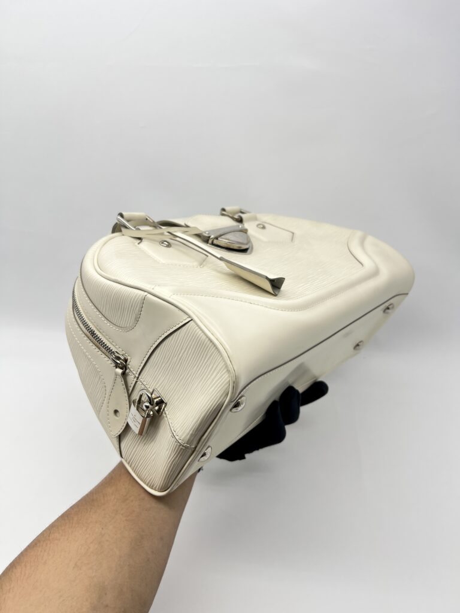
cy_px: 306
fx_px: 461
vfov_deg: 67.3
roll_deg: -0.2
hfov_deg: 53.1
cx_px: 230
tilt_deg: -27.2
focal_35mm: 26
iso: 40
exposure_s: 1/153
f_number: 1.5
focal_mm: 5.7
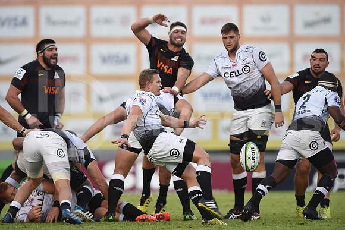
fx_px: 4026
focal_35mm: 420
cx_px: 172
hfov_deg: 4.9
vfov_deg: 3.3
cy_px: 115
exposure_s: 1/1000
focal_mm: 420
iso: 1250
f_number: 4
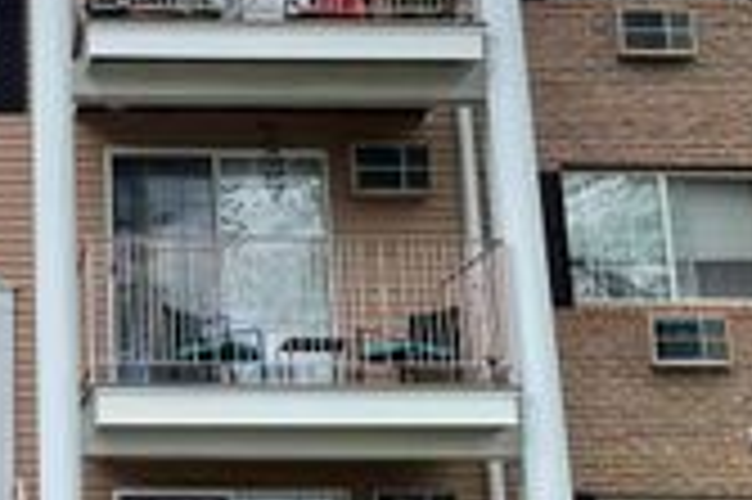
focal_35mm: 81
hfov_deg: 23.9
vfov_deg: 16.8
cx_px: -23
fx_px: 1690
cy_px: 196
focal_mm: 4.2
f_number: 1.6
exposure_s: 1/940
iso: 32
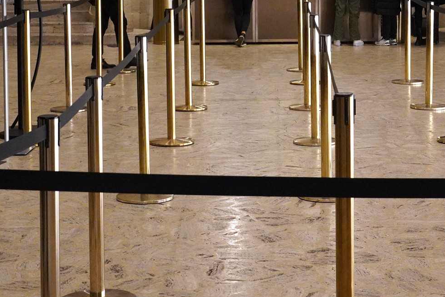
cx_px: 295
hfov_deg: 24.6
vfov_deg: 16.3
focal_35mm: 82
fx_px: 1014
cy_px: 2
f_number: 10
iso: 10000
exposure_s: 1/80
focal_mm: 40
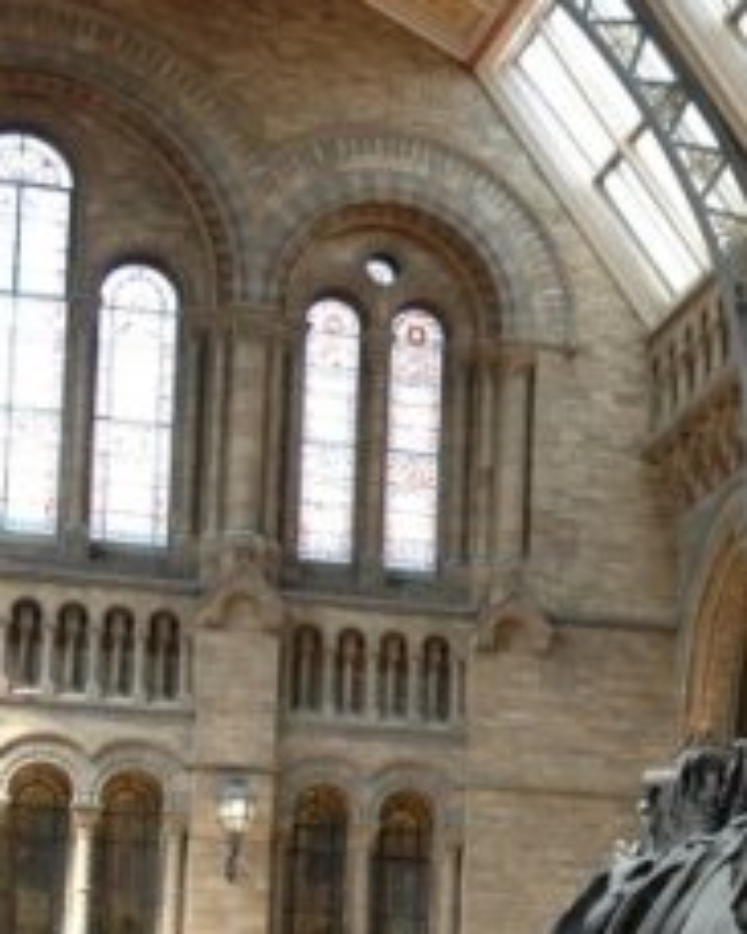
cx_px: 1135
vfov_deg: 14.8
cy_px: 824
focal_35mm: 128
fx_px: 3553
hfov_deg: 11.5
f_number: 5
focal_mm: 29
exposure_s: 1/25
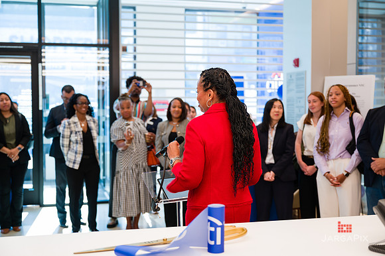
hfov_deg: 40.9
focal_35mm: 48
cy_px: 128
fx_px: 516
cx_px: 192
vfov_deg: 27.9
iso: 400
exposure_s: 1/200
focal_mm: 48
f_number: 3.2
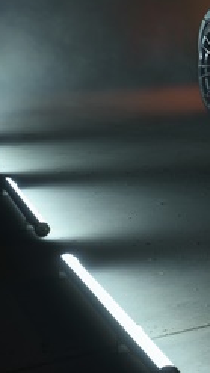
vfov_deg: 20.3
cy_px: 67
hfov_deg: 10.6
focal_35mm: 104
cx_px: 438
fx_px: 1029
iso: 200
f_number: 9
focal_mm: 35
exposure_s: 1/6
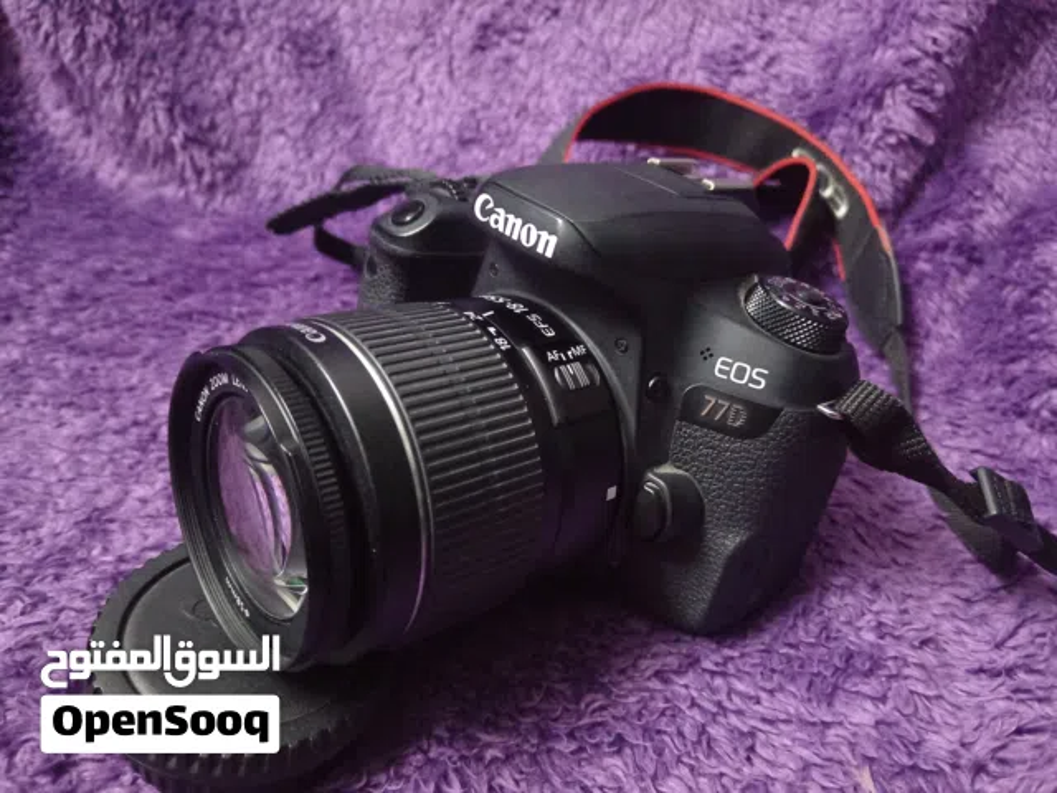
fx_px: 824
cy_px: 396
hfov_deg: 65.3
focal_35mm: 27
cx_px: 528
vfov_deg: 51.4
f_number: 1.9
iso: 7053
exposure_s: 1/16.7
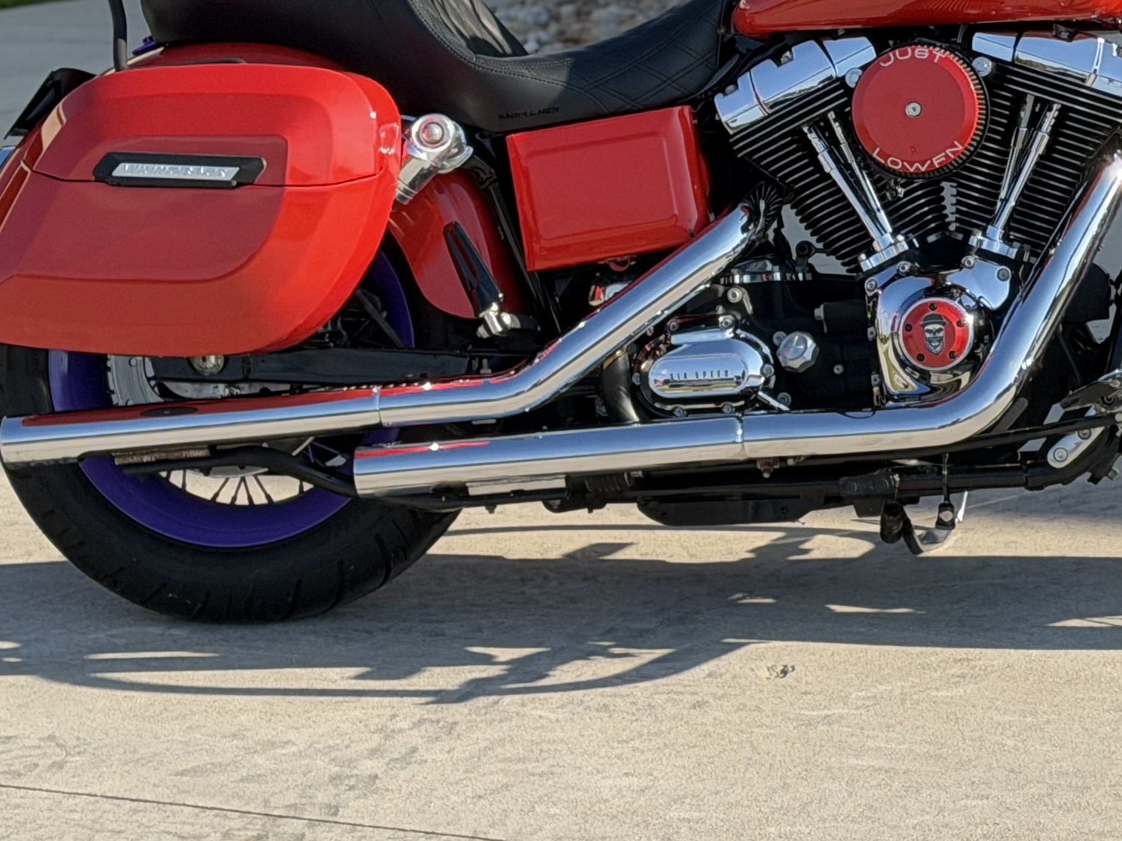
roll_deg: +2.2
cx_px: 899
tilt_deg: -6.6
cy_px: 119
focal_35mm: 128
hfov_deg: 15.3
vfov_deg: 11.5
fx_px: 4149
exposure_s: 1/2342
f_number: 1.78
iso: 64
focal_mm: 6.76
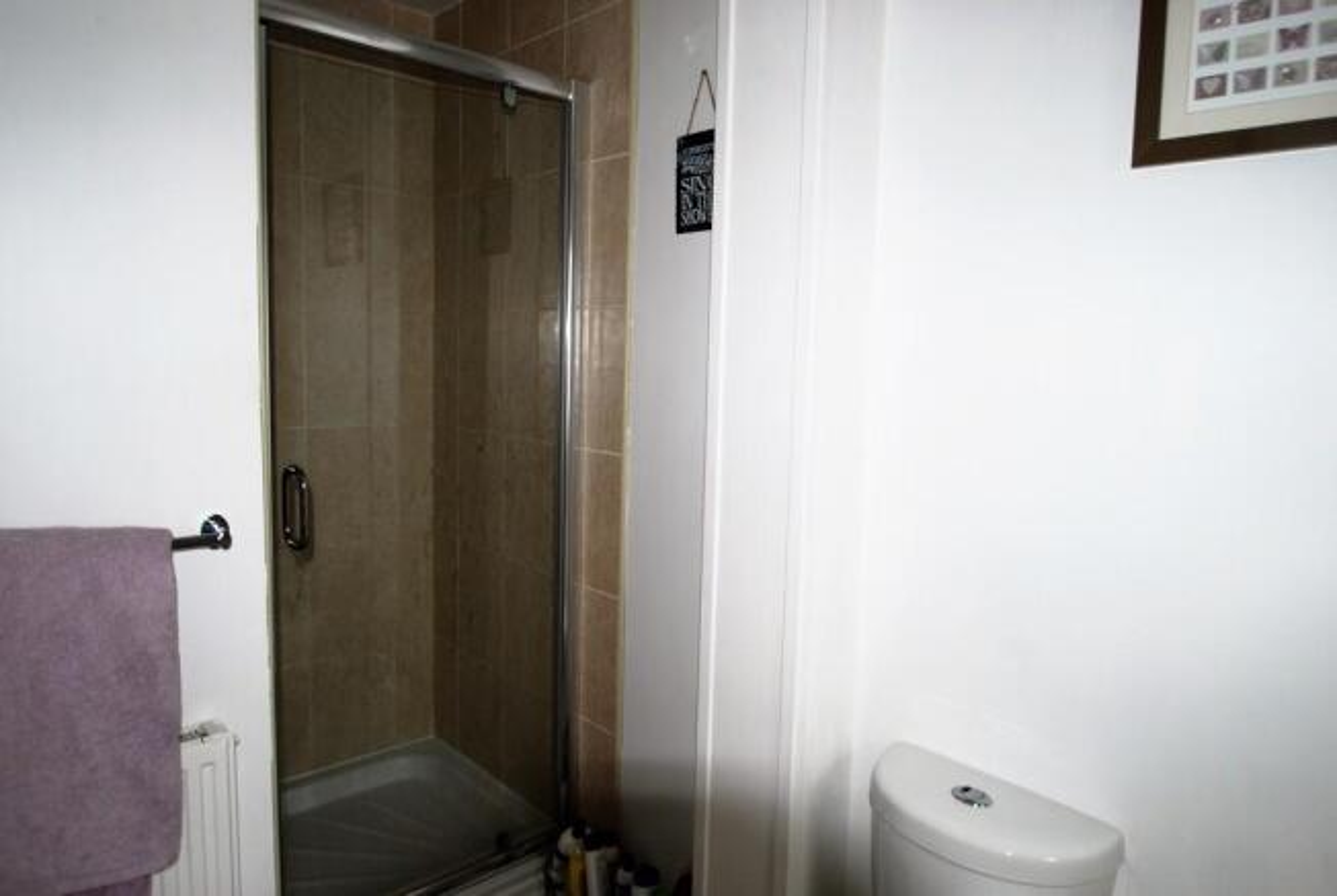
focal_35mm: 21
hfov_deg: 81.1
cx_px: 668
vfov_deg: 59.7
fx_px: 781
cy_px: 448
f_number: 4
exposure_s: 1/60
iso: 200
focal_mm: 14
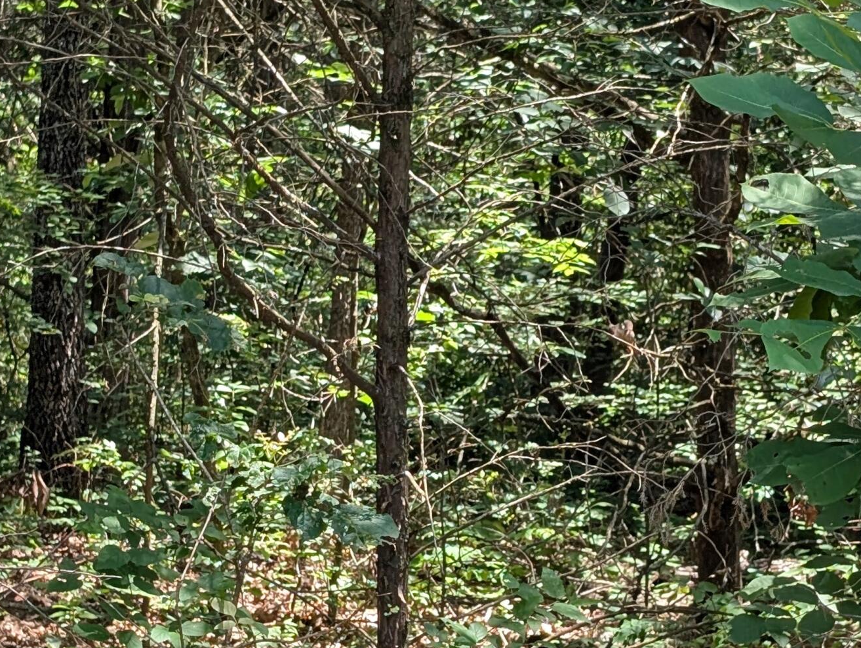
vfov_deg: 13.2
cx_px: 452
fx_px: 2789
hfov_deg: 17.5
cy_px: 441
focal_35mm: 112
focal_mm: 6.9
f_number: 1.68
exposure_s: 1/197
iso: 27
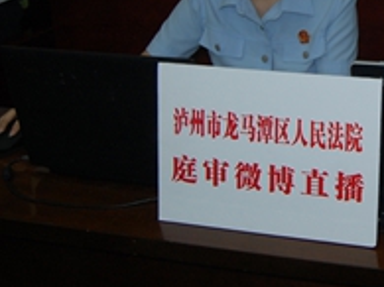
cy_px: 26
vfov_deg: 19.5
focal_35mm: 74
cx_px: 394
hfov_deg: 25.0
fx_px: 820
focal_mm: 20
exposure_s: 1/60
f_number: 3.8
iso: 400
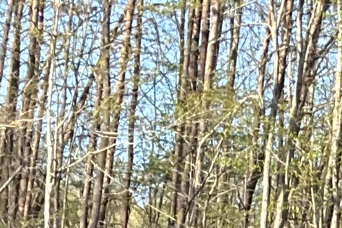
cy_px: 930
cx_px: 275
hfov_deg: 9.1
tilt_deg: -13.8
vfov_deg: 5.3
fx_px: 2147
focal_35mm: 226
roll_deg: -3.6
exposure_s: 1/168
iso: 20
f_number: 1.8
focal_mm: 3
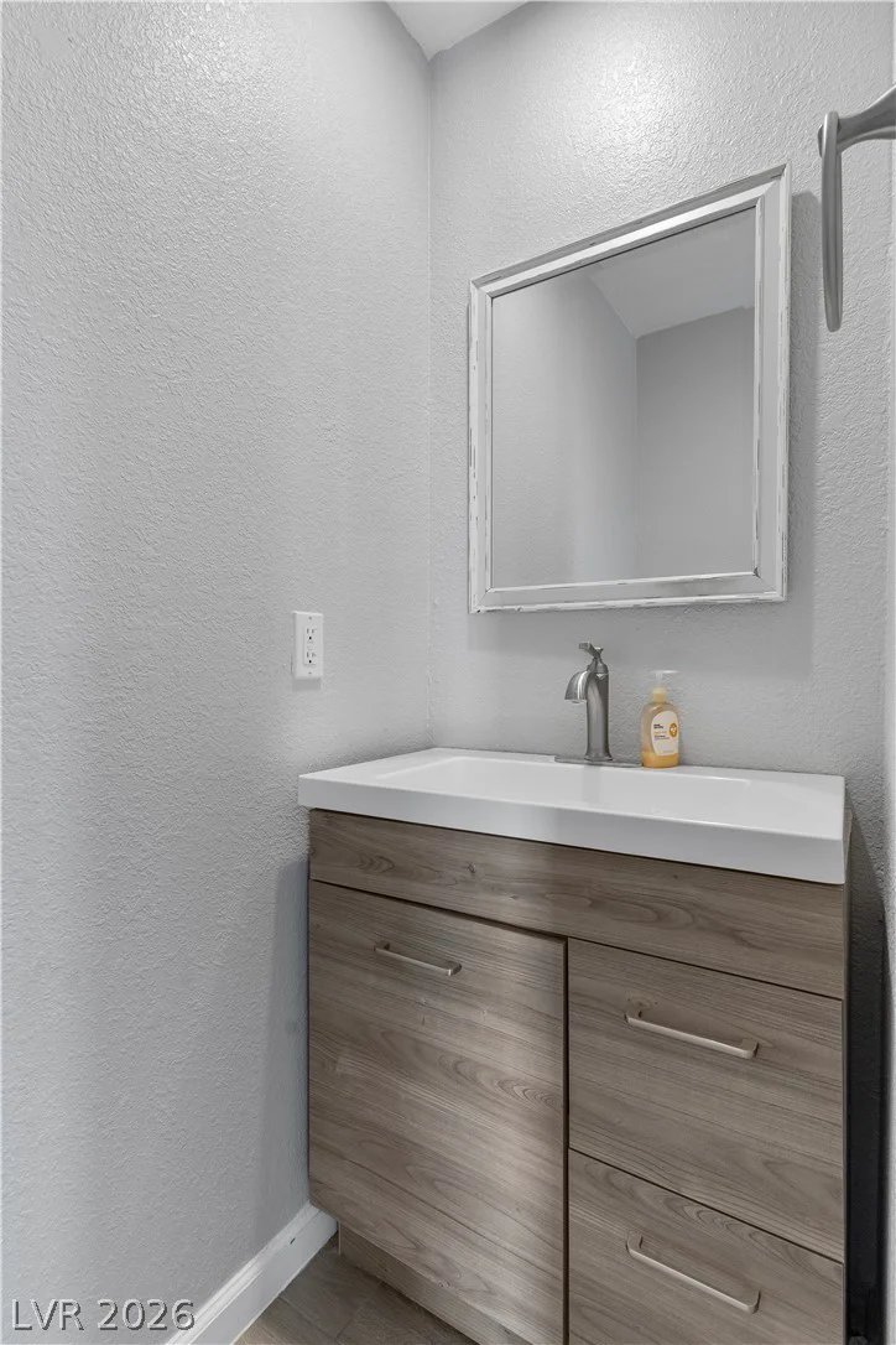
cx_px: 448
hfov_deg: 70.4
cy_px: 672
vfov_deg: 93.3
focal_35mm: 17
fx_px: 635
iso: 800
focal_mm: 17
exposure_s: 1/2.5
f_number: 8
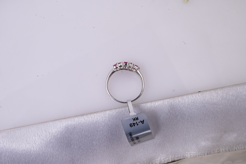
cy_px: 82
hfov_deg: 28.9
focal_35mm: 70
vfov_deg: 19.4
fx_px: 478
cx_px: 123
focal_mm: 70
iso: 640
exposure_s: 1/80
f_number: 20
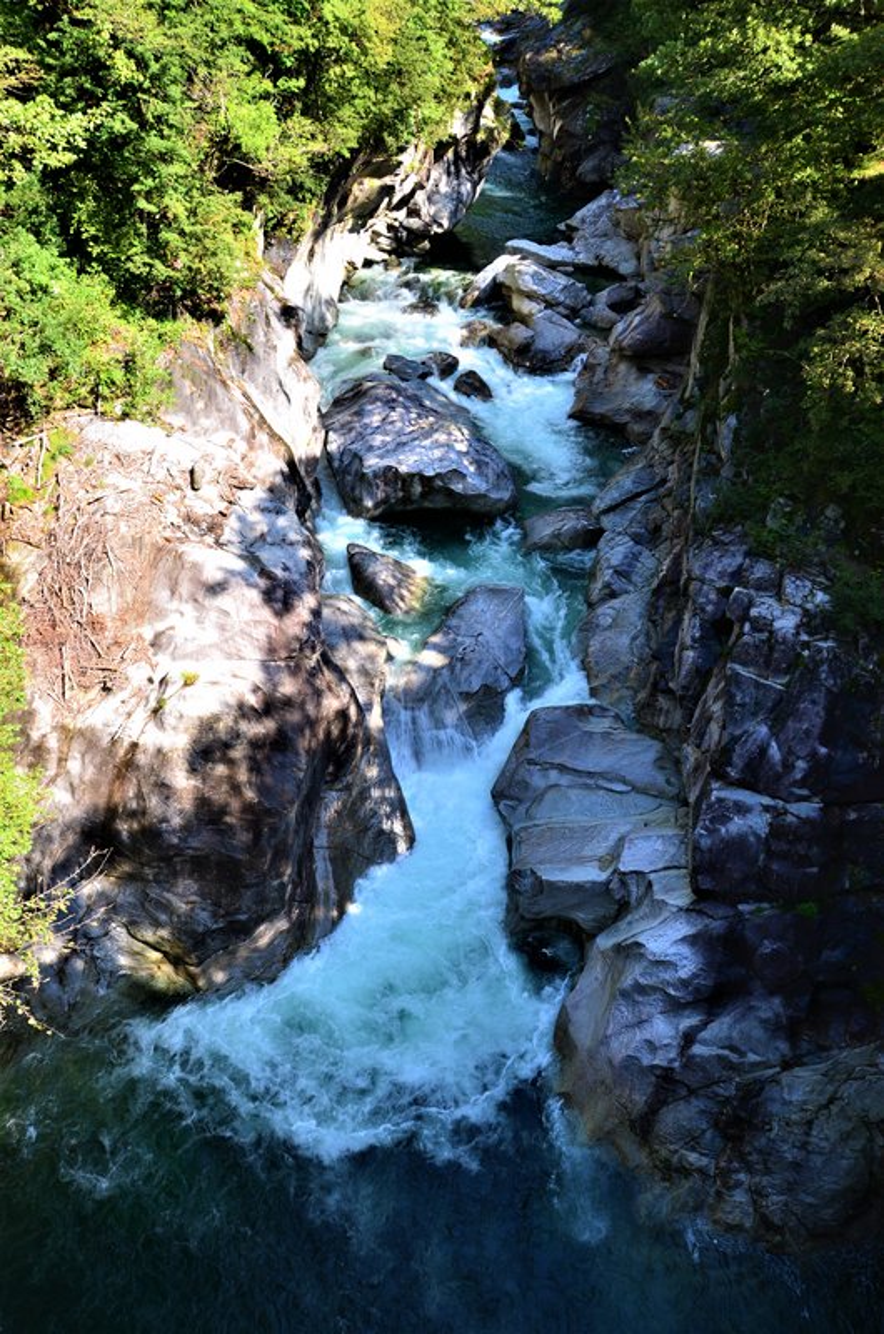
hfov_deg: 47.7
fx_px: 999
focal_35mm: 27
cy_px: 667
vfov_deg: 67.5
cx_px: 442
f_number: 8
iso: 320
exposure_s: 1/50
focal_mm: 18
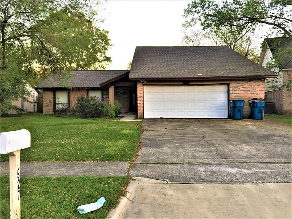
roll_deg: -0.3
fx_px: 245
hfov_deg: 61.7
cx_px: 146
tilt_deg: -2.5
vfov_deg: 48.2
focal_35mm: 29
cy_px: 110
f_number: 2.2
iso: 32
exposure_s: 1/40
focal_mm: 4.15
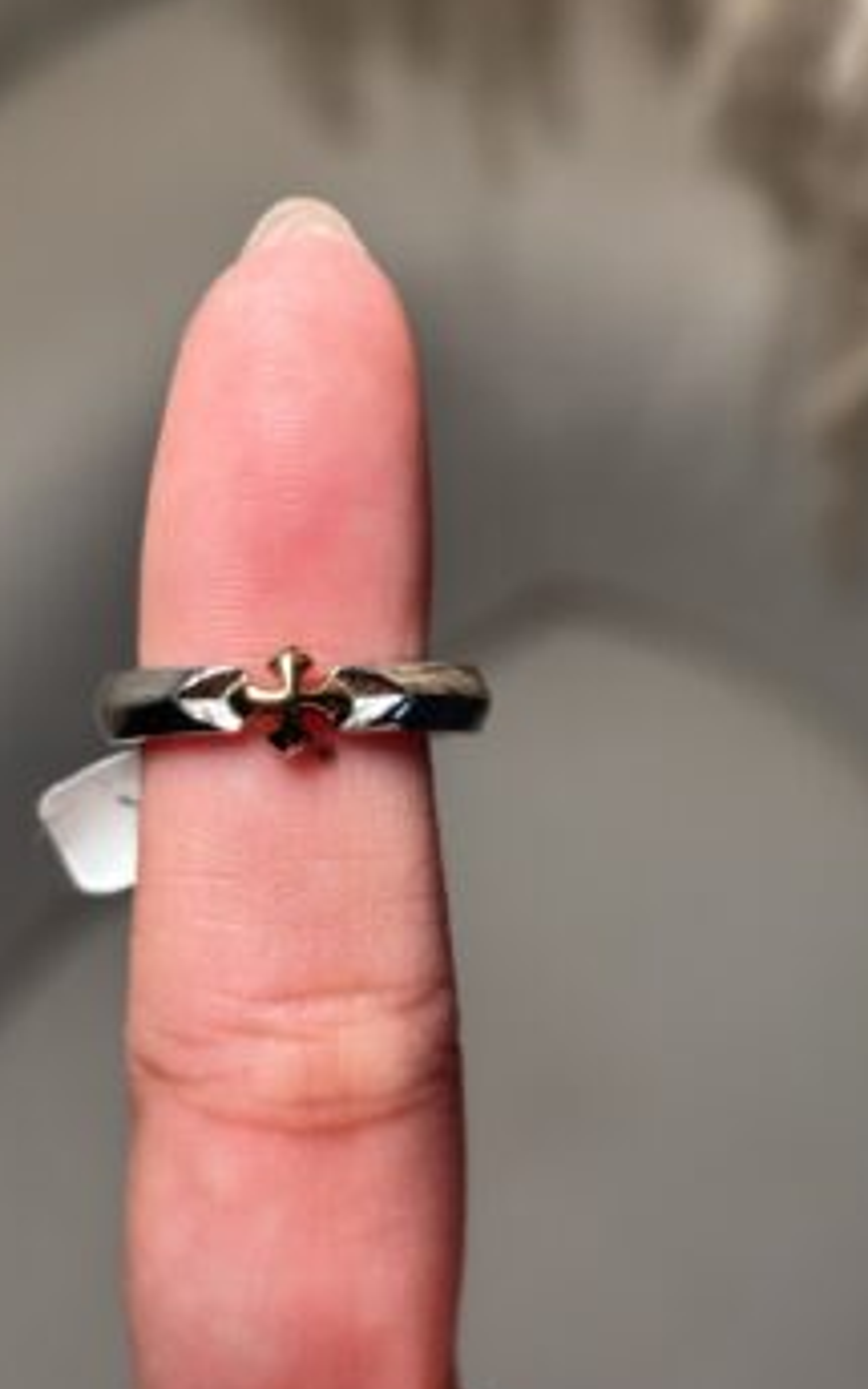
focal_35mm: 64
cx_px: 299
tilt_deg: -64.0
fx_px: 2422
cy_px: 634
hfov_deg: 20.3
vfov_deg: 32.0
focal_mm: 5.96
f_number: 1.6
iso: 50
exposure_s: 1/83
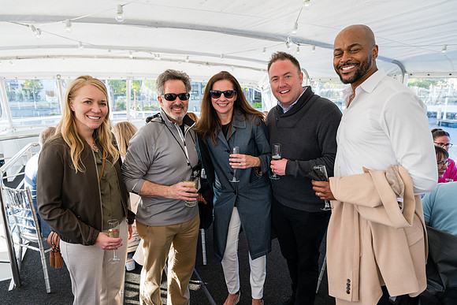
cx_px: 228
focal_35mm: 24
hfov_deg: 73.7
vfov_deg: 53.2
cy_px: 152
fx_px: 305
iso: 250
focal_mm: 24
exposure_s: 1/160
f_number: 4
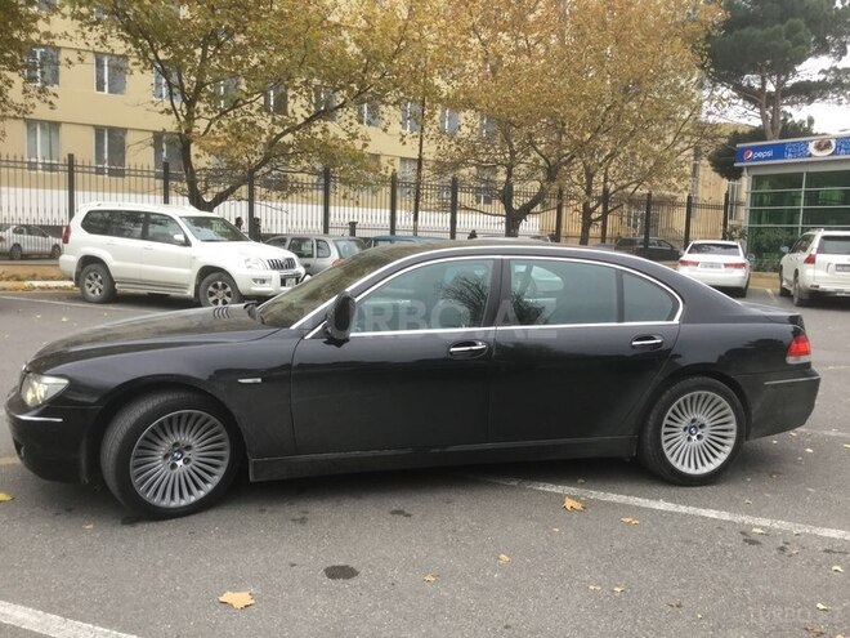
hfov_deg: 58.4
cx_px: 425
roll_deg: -2.3
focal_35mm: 31
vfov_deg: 45.4
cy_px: 319
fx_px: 761
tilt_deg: -5.2
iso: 25
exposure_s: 1/33
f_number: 2.4
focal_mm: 3.3
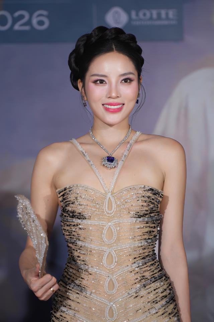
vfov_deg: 12.0
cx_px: 107
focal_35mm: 171
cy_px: 161
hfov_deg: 8.0
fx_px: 1525
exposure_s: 1/250
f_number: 4
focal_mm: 171
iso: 320
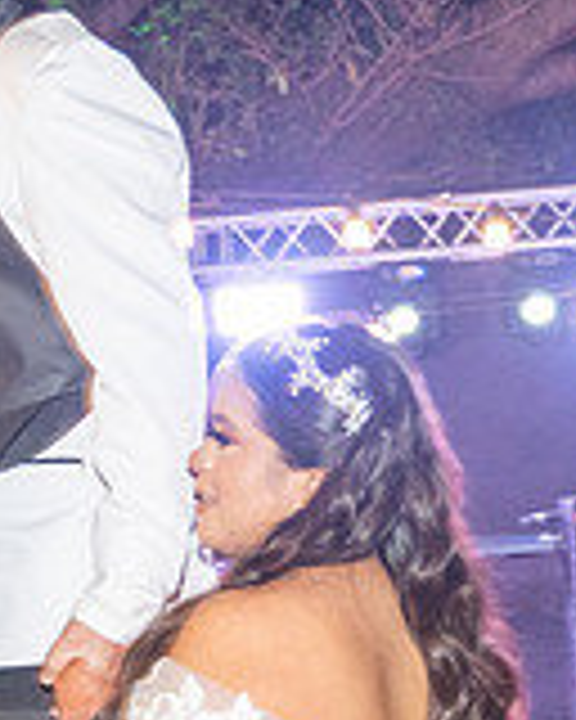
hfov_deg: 11.7
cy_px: 817
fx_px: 2749
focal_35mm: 129
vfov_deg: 14.5
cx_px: -140
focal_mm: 38
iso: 2500
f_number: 5
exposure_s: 1/80
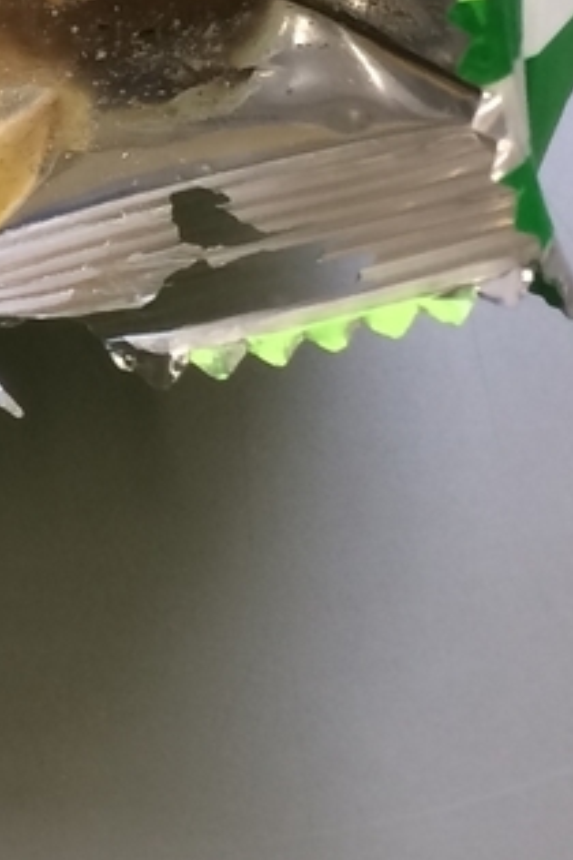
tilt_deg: -63.8
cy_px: -5
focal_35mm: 115
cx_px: -486
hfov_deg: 11.1
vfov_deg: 17.4
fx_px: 2745
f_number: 2.2
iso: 40
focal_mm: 4.15
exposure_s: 1/30
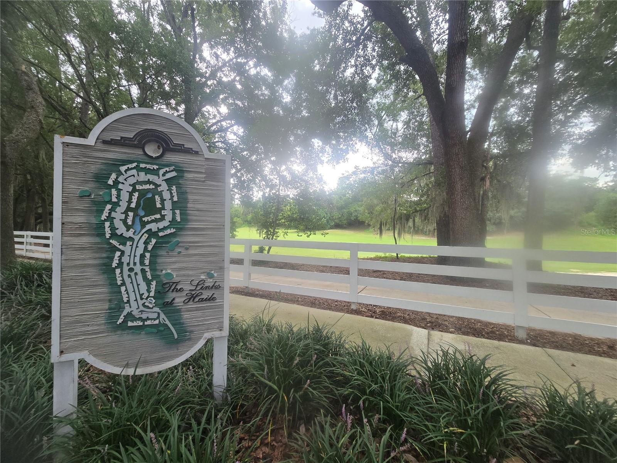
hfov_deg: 106.2
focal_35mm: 13
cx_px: 308
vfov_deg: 89.9
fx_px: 232
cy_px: 232
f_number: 2.2
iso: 80
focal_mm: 2.2
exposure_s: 1/60
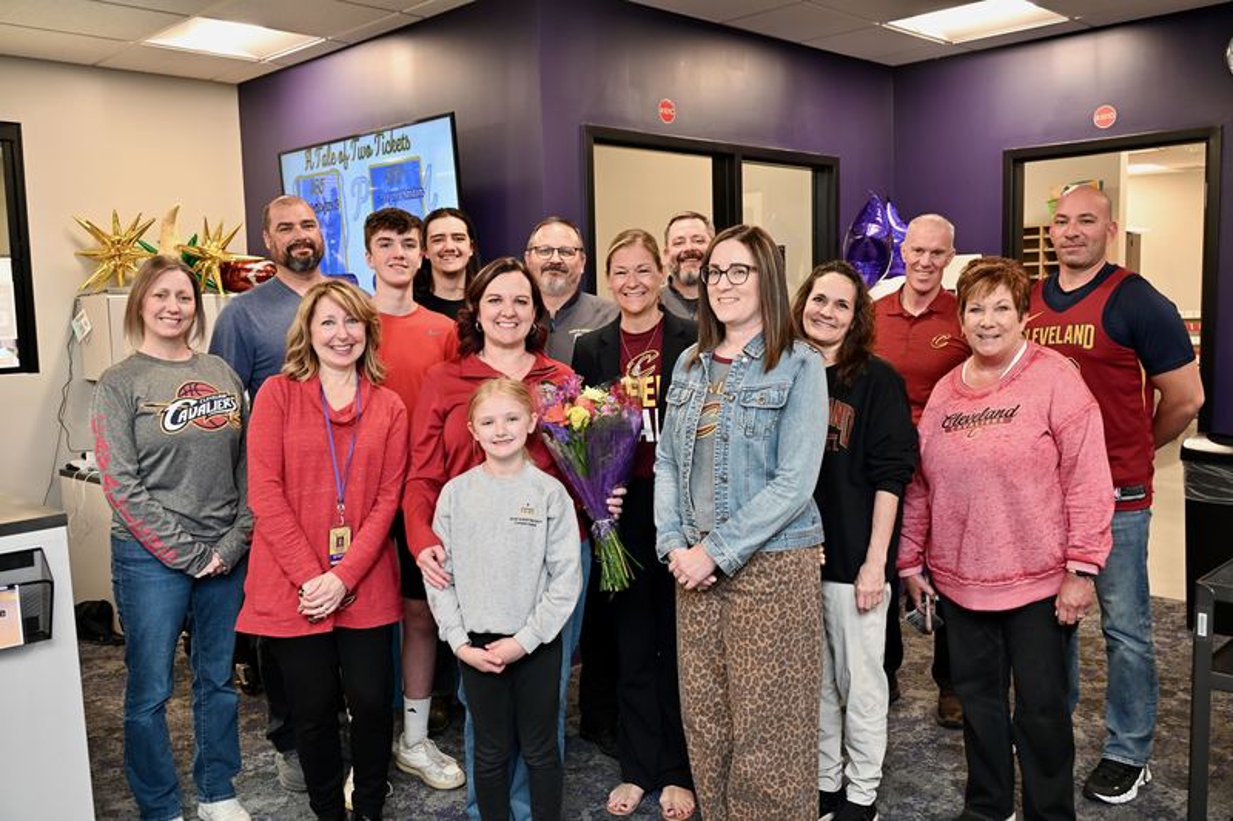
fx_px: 1079
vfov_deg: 41.7
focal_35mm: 32
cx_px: 616
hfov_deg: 59.5
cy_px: 410
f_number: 4.8
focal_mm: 31.5
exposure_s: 1/30
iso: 500
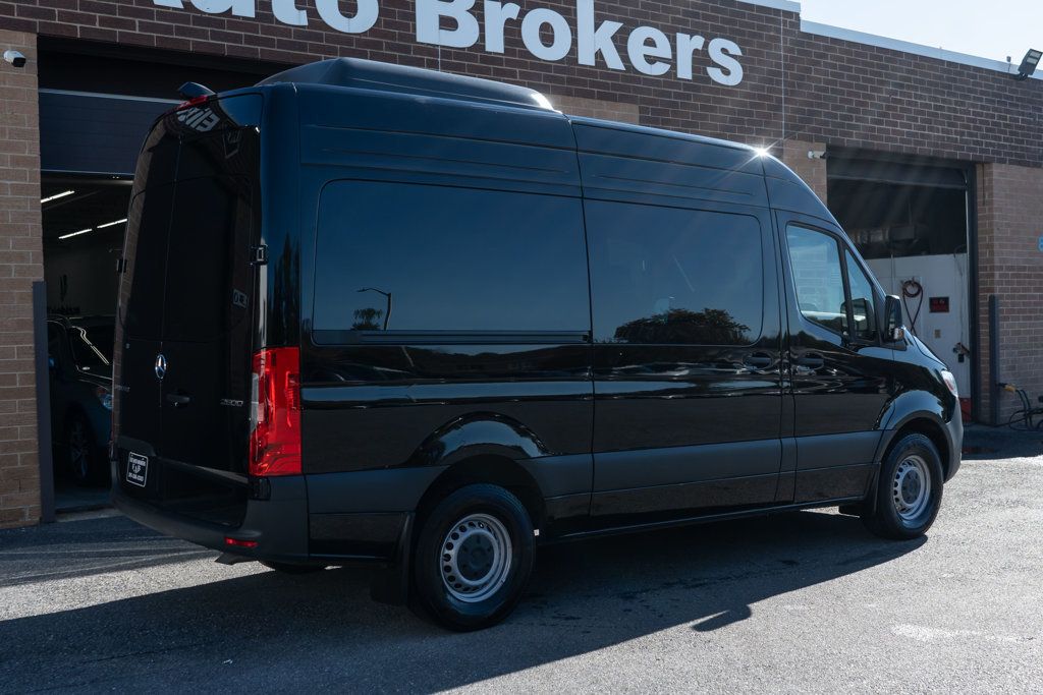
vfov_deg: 31.9
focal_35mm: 42
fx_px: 1217
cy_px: 348
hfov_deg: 46.4
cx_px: 522
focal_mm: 28
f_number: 5
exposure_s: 1/640
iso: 160
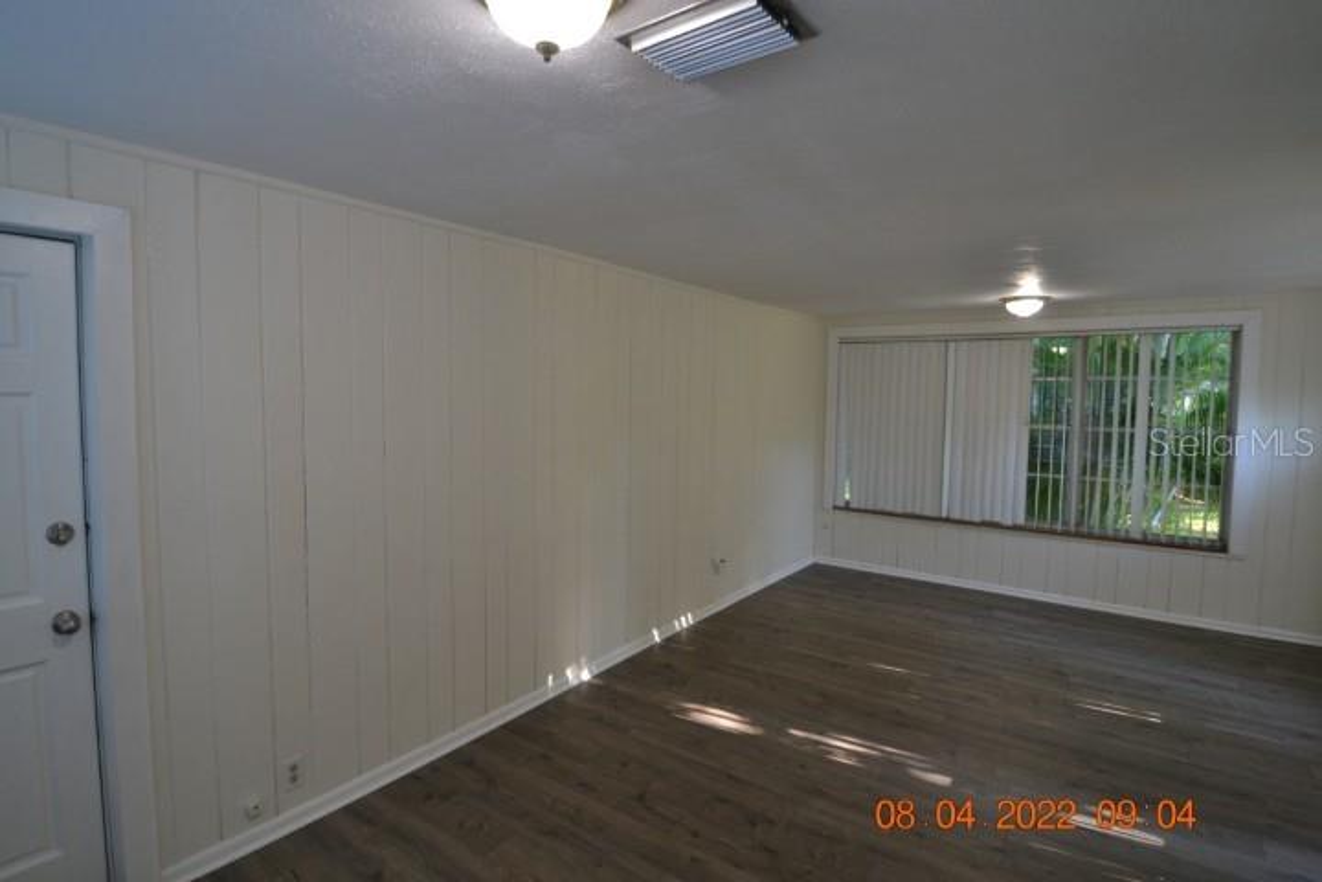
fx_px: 633
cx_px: 661
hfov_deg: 92.4
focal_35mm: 17
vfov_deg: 69.7
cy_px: 441
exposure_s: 1/60
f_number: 3.5
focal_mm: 11.5
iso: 640
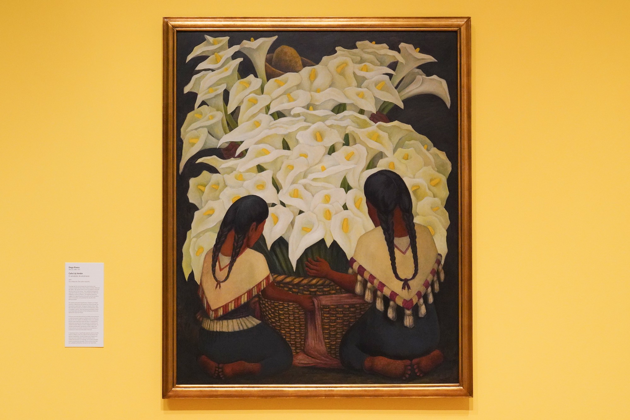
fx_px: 998
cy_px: 210
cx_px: 315
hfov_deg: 35.0
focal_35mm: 57
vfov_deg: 23.8
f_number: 9
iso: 6400
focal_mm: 57
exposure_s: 1/100
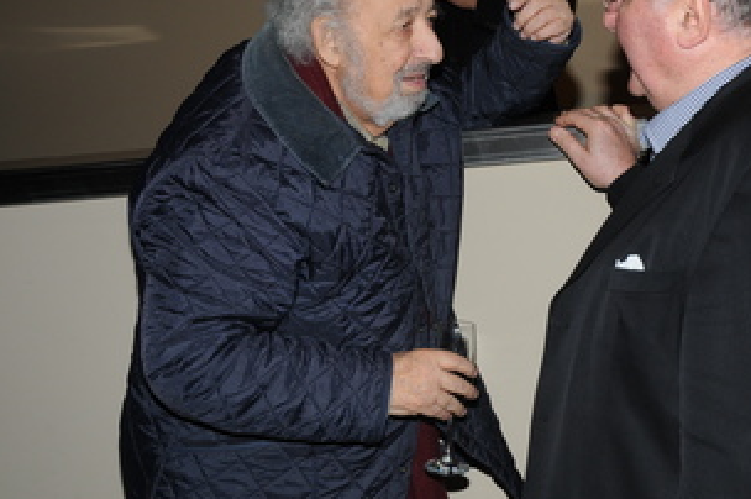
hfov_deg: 29.0
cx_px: 546
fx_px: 1433
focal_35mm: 69
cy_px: 174
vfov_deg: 19.7
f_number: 9
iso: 400
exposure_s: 1/100
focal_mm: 29
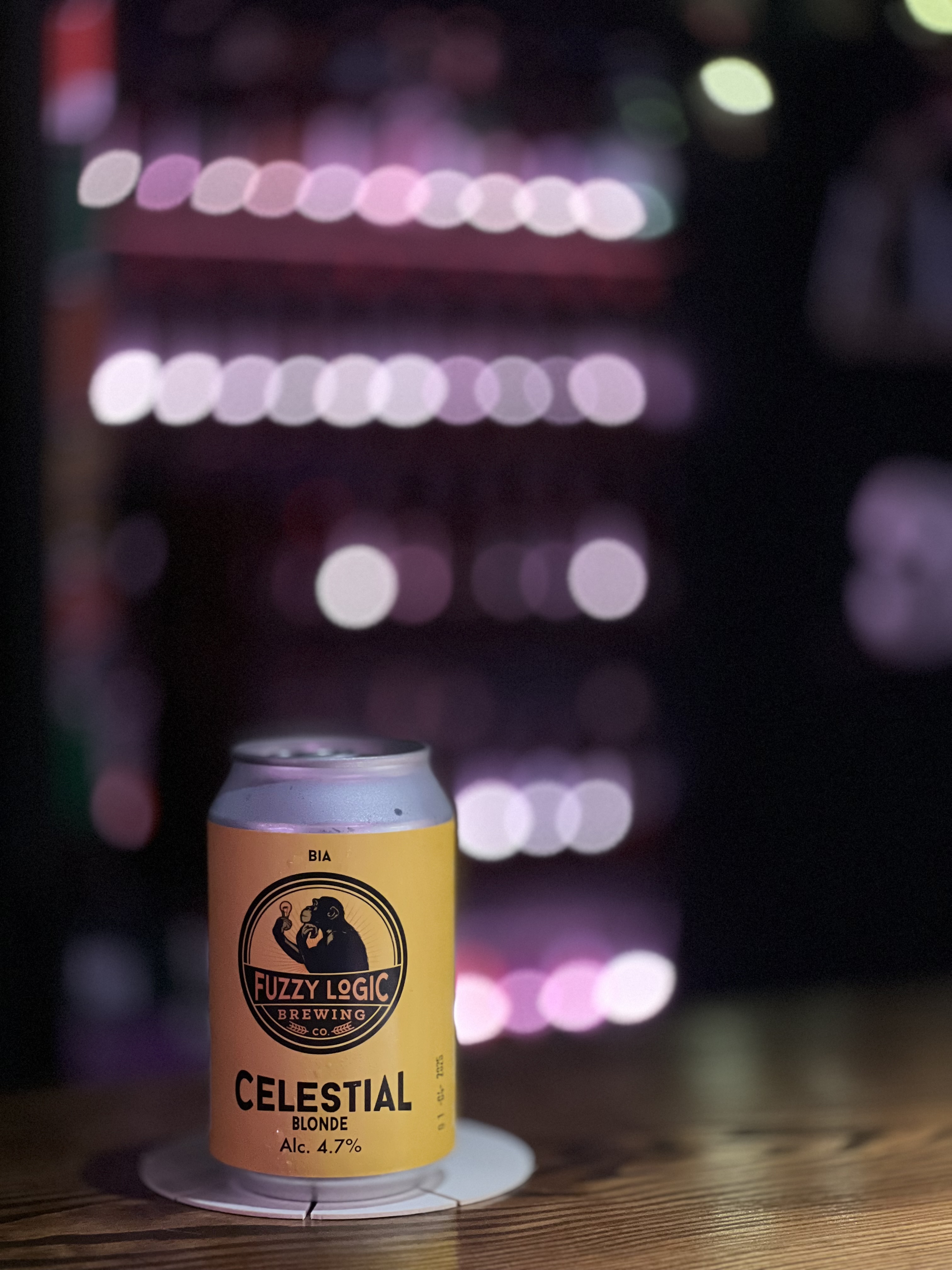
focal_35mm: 77
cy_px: 635
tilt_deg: -2.9
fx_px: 2824
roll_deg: -0.7
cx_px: 476
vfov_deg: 25.3
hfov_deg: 19.1
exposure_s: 1/14
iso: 500
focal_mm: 9
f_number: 2.8
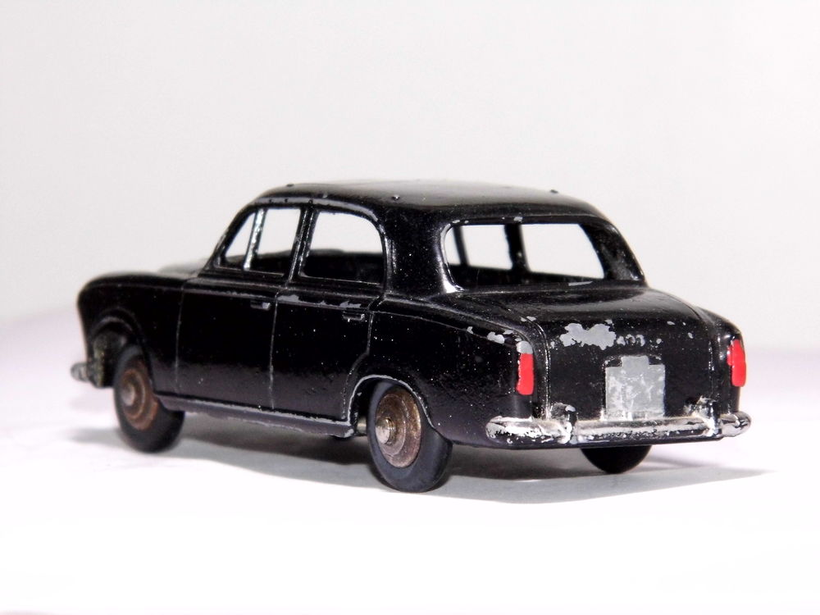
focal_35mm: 223
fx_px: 5283
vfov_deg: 6.7
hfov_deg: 8.9
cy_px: 308
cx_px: 410
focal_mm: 40
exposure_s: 1/60
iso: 400
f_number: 5.4
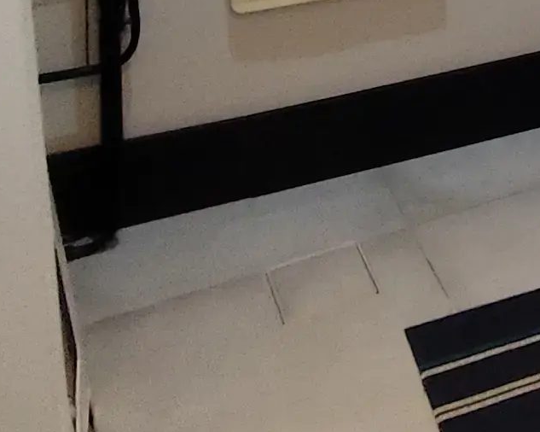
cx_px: 759
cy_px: -344
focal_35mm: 81
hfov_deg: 20.8
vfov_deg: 16.1
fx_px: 1294
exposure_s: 1/60
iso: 500
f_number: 2.2
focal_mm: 1.65
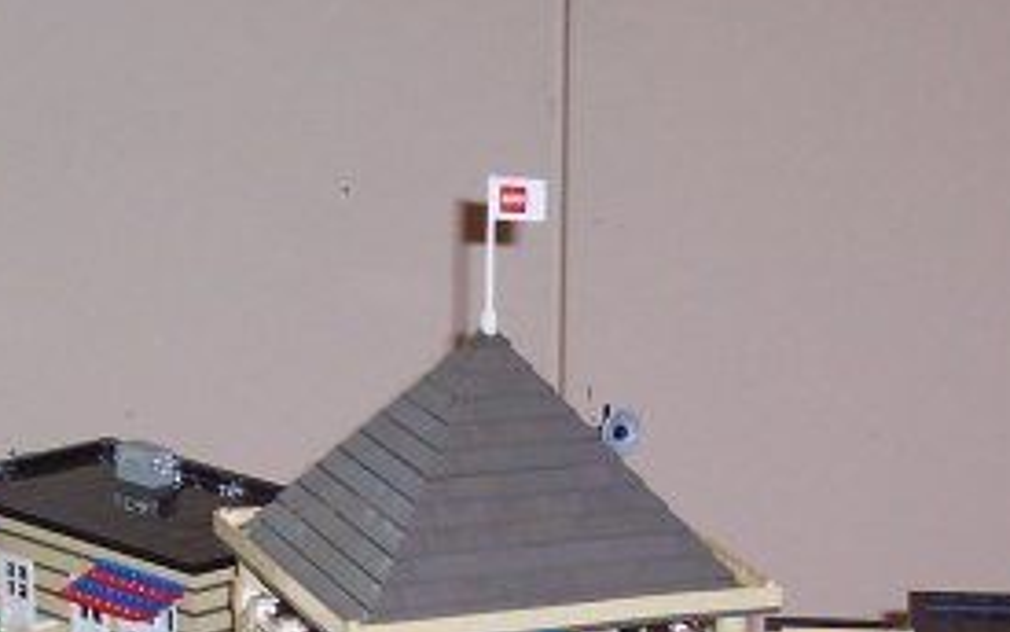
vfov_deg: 9.6
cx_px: 657
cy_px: 803
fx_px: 3689
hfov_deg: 15.6
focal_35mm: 134
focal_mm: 8.6
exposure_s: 1/60
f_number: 3.4
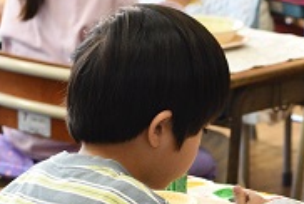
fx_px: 1937
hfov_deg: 8.9
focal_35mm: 229
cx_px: 347
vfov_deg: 6.0
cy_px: 199
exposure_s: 1/100
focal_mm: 50
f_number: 5
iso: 1600
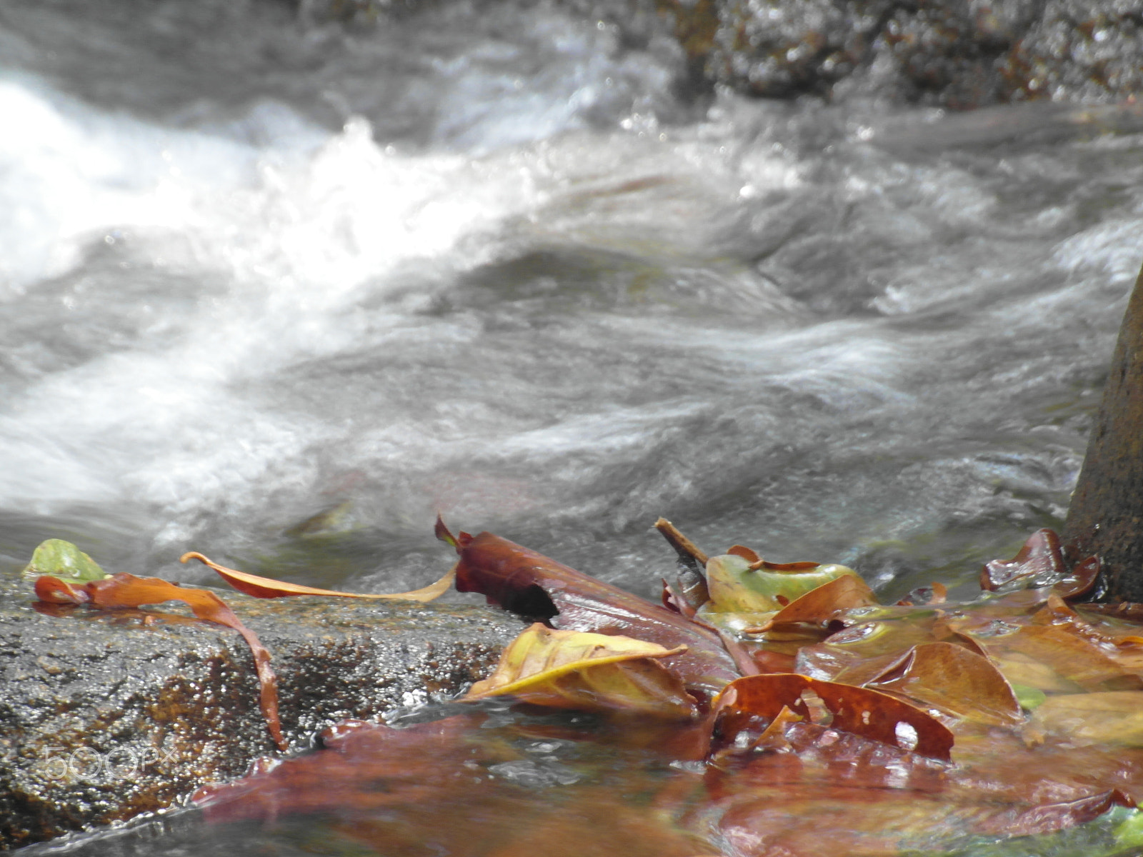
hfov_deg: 5.0
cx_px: 572
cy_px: 428
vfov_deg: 3.7
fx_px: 13208
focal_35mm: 400
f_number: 5.4
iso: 400
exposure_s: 1/10
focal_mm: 65
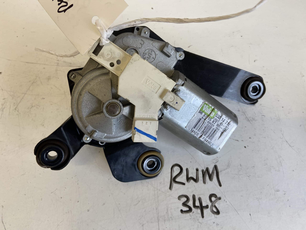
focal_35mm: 26
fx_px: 230
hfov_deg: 67.3
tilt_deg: -67.8
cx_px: 153
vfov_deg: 53.1
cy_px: 115
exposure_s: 1/100
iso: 100
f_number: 1.8
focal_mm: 4.25
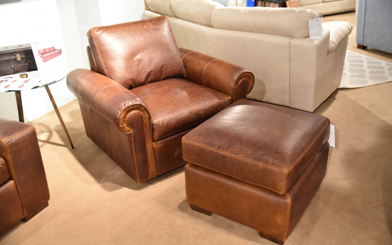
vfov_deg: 36.3
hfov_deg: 55.3
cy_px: 122
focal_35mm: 35
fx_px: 374
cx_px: 196
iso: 2500
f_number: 2.8
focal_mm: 34
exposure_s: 1/60
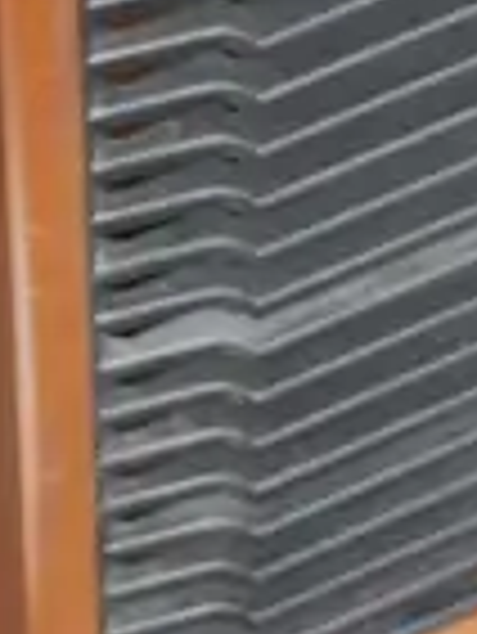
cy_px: -1192
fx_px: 5320
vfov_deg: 6.3
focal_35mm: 290
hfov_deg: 5.1
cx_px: 475
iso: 2000
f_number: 4.4
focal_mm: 20
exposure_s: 1/60
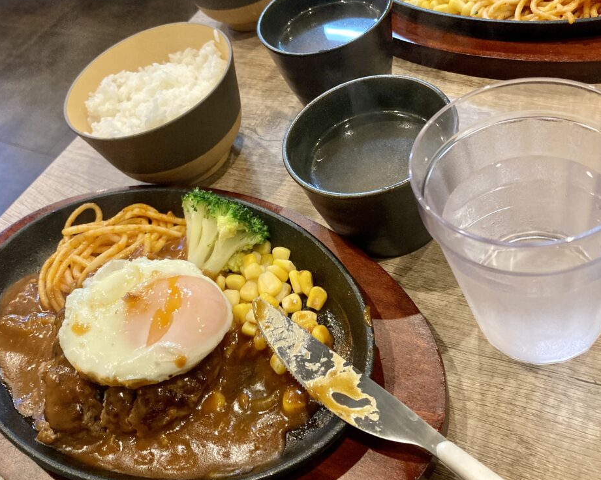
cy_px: 173
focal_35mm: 38
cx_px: 290
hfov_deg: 47.9
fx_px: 676
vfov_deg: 38.8
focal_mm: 3.99
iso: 250
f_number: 1.8
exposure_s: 1/60
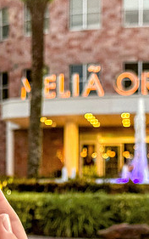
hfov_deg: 12.4
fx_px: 681
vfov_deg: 19.7
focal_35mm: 105
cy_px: 172
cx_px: 26
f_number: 1.78
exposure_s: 1/60
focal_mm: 6.76
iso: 250
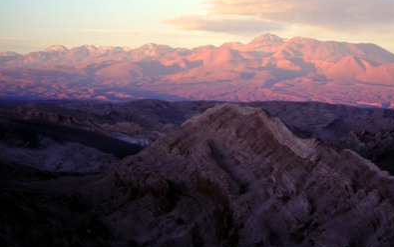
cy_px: 106
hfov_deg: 18.0
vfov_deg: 11.3
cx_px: 198
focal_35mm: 116
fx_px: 1246
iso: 50
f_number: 4.7
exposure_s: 1/100
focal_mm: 14.1
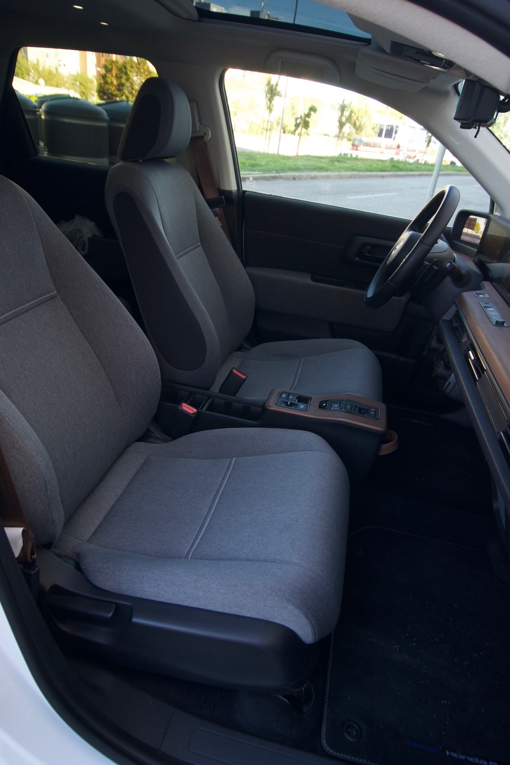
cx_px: 255
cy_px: 382
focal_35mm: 22
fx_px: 478
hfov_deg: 56.1
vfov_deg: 77.3
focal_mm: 15
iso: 400
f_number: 5
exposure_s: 1/100
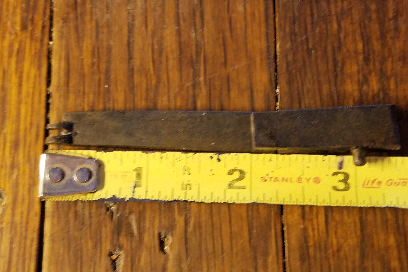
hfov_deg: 65.5
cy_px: 117
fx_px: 317
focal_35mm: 28
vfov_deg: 46.3
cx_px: 210
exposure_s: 1/12
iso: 200
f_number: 1.7
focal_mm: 4.2
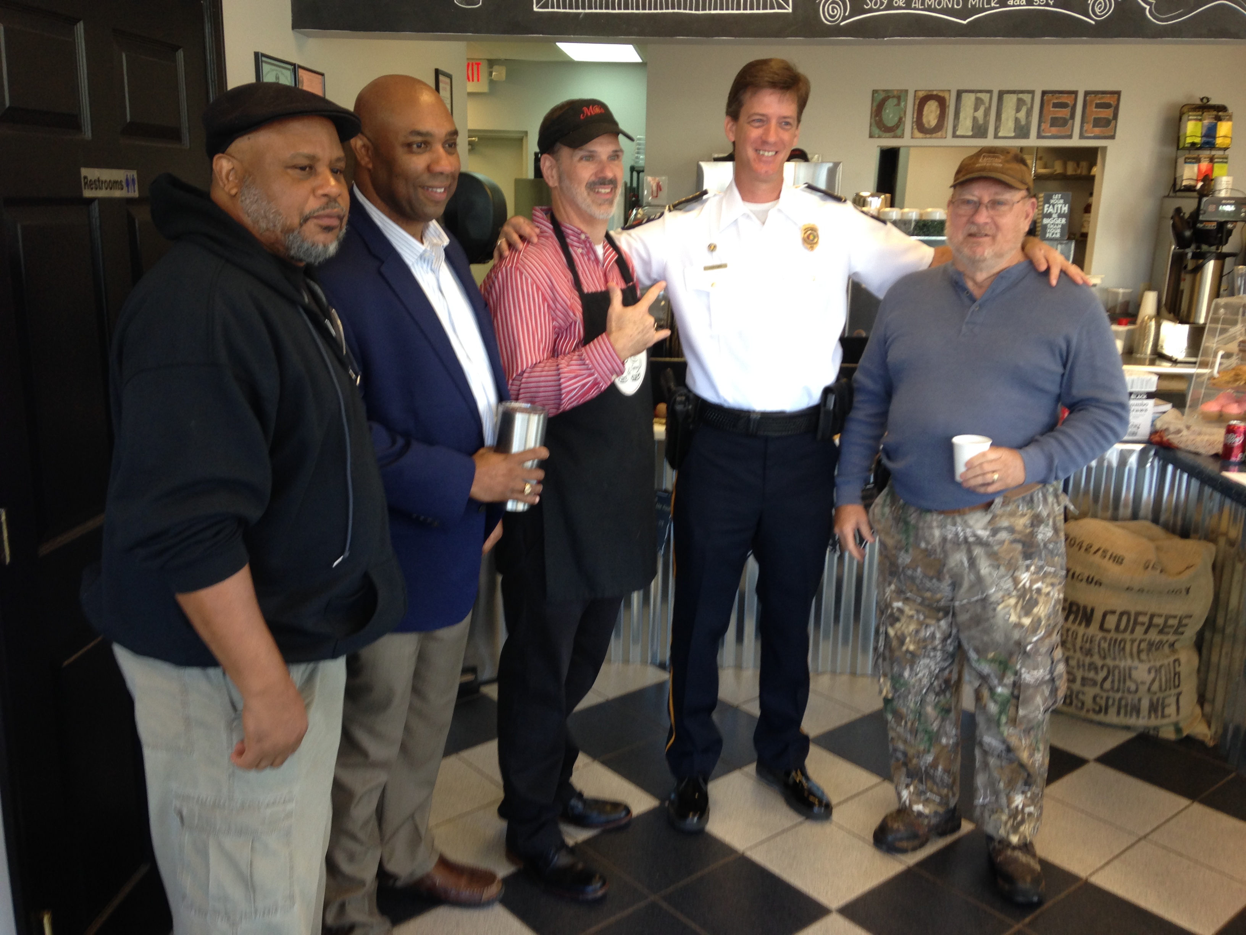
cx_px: 623
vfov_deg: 42.9
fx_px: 1188
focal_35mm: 33
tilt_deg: -16.7
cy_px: 468
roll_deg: -1.2
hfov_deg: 55.4
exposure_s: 1/40
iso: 50
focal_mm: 4.12
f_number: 2.4
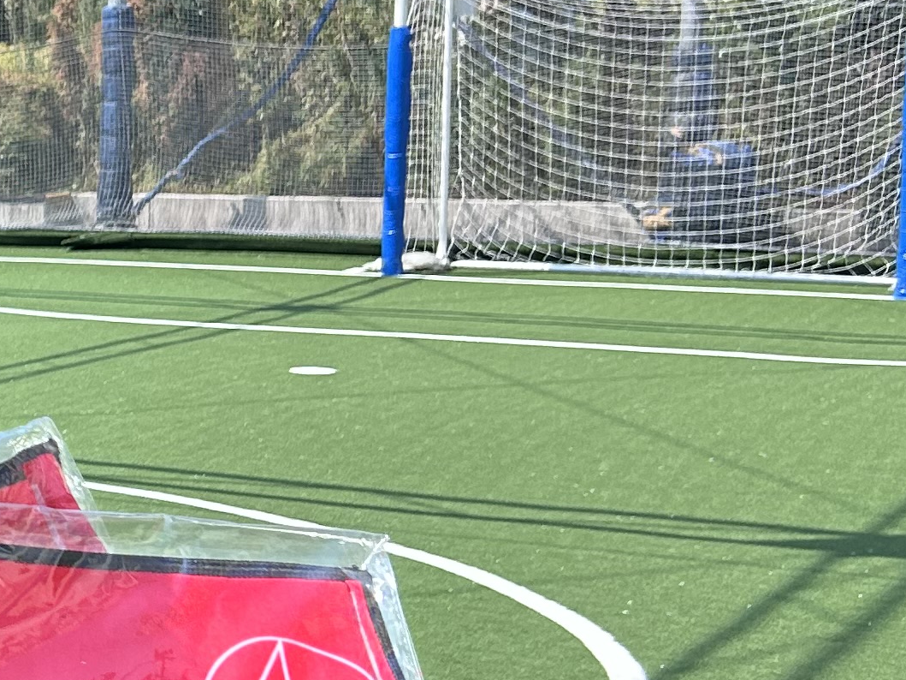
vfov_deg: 14.9
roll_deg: -0.1
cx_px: -560
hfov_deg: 17.3
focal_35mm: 99
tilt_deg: -6.0
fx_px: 2591
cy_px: 282
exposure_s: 1/2252
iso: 50
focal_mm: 5.7
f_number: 1.5
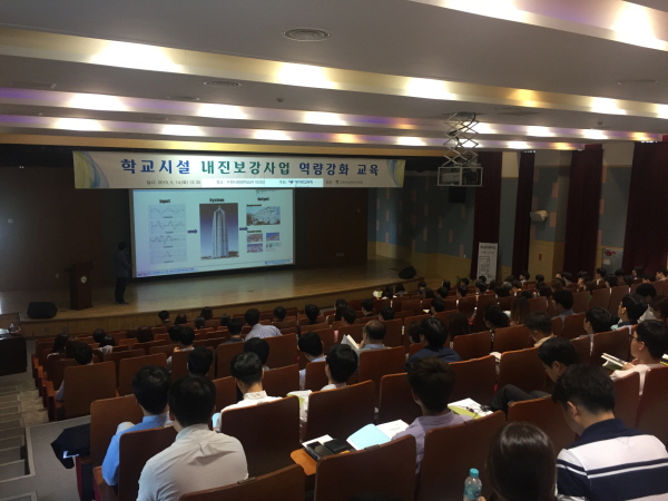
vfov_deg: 48.2
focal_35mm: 29
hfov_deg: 61.7
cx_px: 334
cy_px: 250
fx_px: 560
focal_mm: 4.15
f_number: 2.2
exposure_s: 1/30
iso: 100
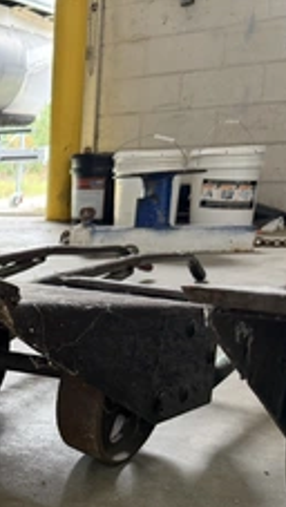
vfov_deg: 44.0
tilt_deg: -14.6
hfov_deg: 21.7
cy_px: 333
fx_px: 619
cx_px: -145
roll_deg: +1.0
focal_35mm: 46
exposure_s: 1/64
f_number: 1.78
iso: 200
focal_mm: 6.76
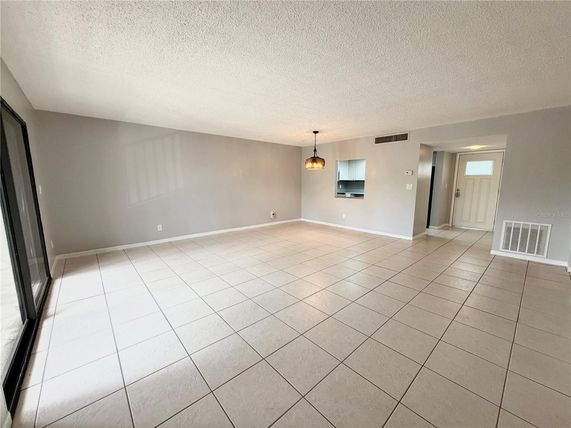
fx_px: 231
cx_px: 286
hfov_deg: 102.1
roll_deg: -0.1
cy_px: 214
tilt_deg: -9.3
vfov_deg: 85.7
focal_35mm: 14
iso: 200
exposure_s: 1/60
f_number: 2.2
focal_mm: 2.22
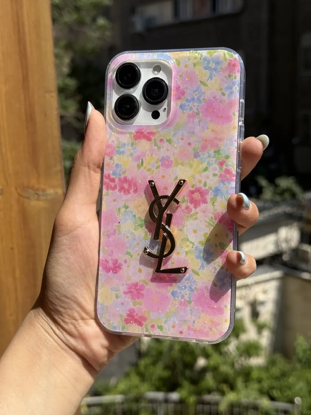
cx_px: 156
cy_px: 208
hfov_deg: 30.3
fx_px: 575
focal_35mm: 48
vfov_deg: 39.7
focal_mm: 6.76
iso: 80
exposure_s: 1/6536
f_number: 1.78
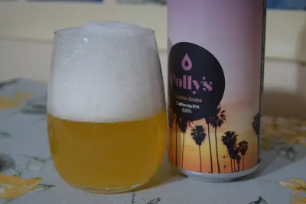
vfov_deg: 18.9
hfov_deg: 28.1
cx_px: 153
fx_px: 612
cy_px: 102
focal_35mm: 72
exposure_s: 1/60
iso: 1250
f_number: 5.3
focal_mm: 48
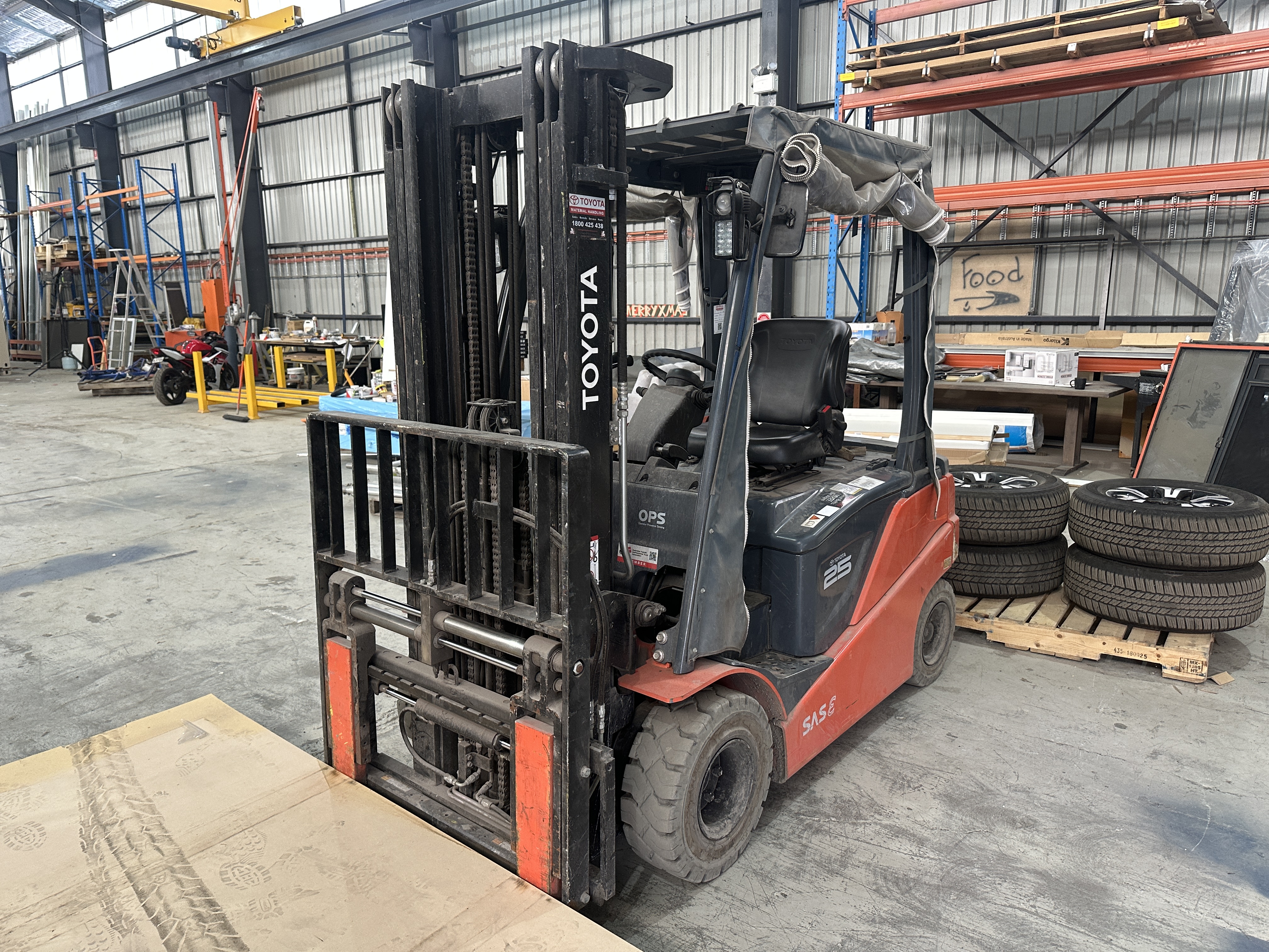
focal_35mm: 24
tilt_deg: -8.3
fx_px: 880
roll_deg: -0.8
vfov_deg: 56.8
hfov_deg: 71.6
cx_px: 634
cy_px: 476
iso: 160
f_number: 1.78
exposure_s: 1/50
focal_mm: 6.86
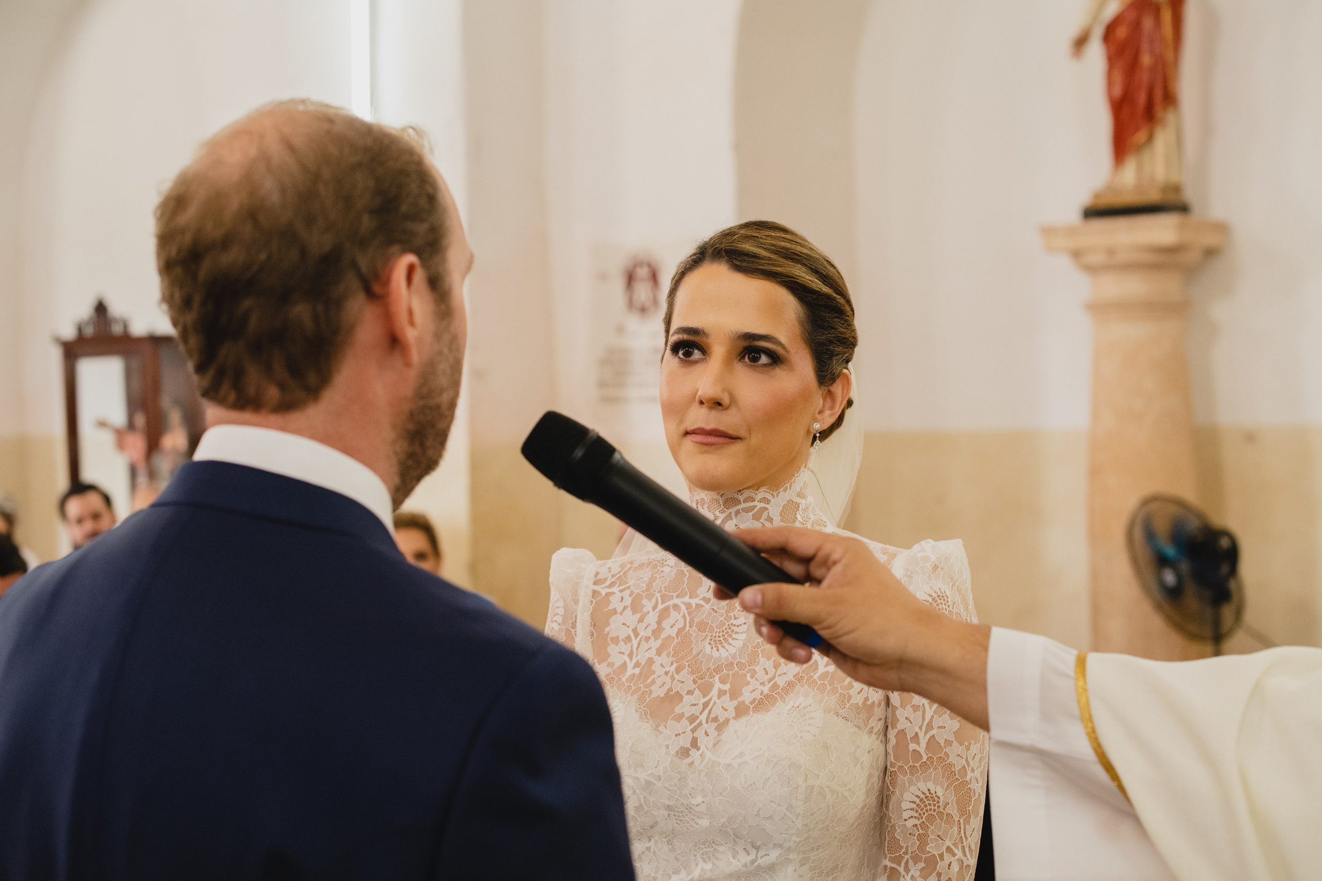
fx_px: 1873
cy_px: 440
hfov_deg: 38.9
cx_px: 661
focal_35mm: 51
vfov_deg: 26.5
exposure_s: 1/200
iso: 2500
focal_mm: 50
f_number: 4
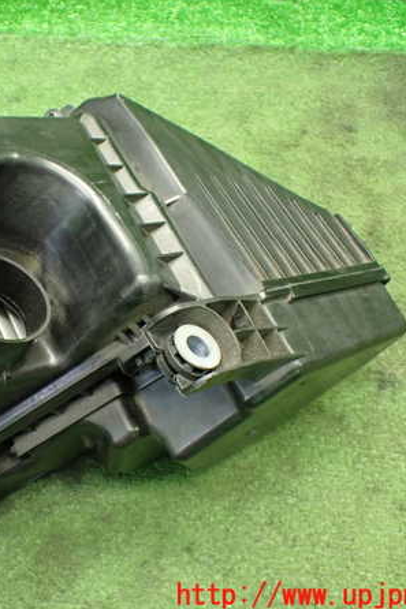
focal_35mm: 42
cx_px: 75
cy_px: 306
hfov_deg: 31.0
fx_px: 711
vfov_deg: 46.4
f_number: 2.3
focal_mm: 5.4
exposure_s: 1/50
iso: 800
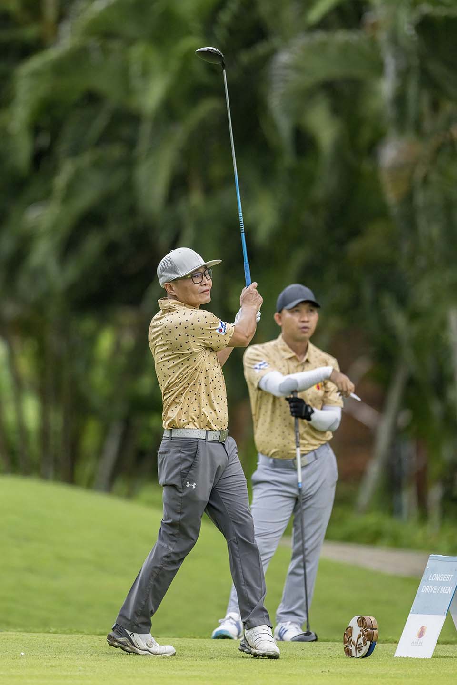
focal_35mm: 400
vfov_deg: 5.2
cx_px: 228
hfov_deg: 3.4
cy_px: 342
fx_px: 7616
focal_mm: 400
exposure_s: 1/6400
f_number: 3.2
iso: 5600
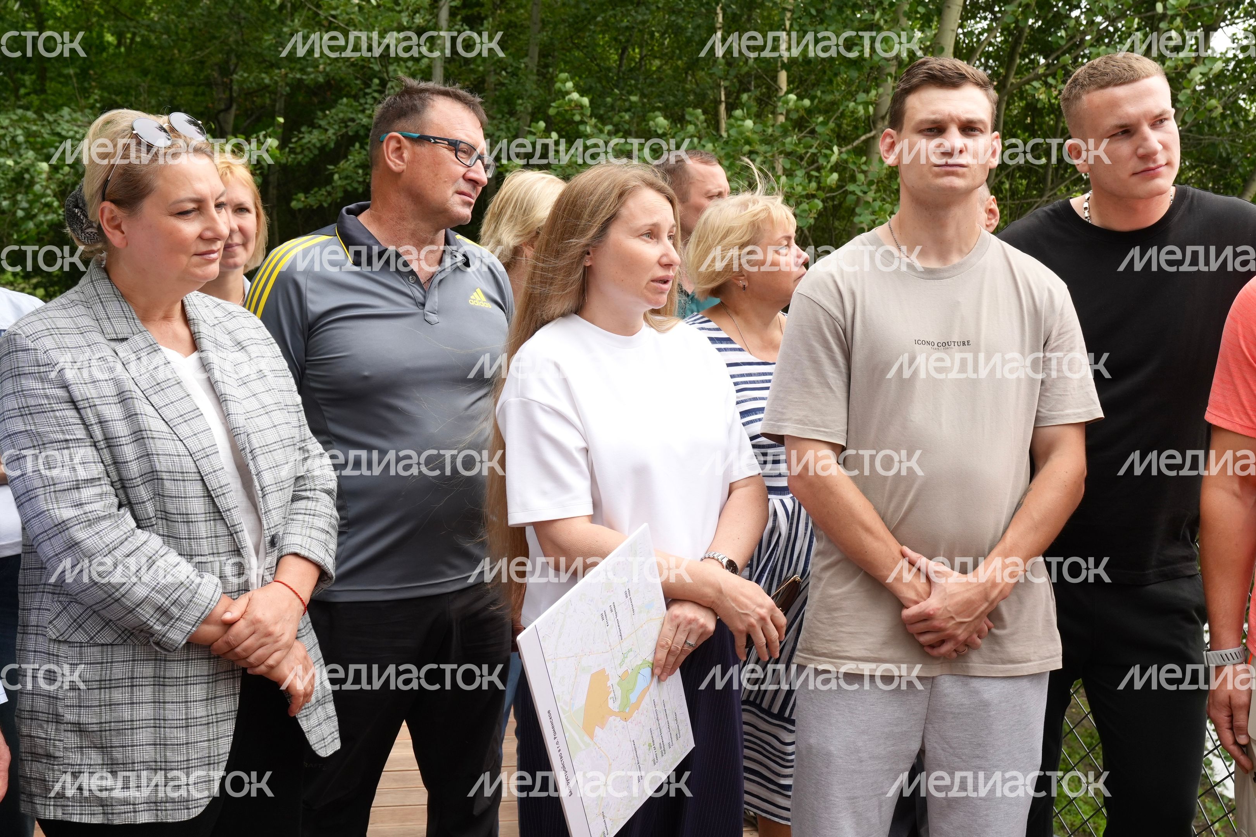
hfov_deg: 49.6
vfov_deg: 34.2
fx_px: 1361
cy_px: 418
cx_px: 628
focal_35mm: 39
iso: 500
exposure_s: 1/250
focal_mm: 39
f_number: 8
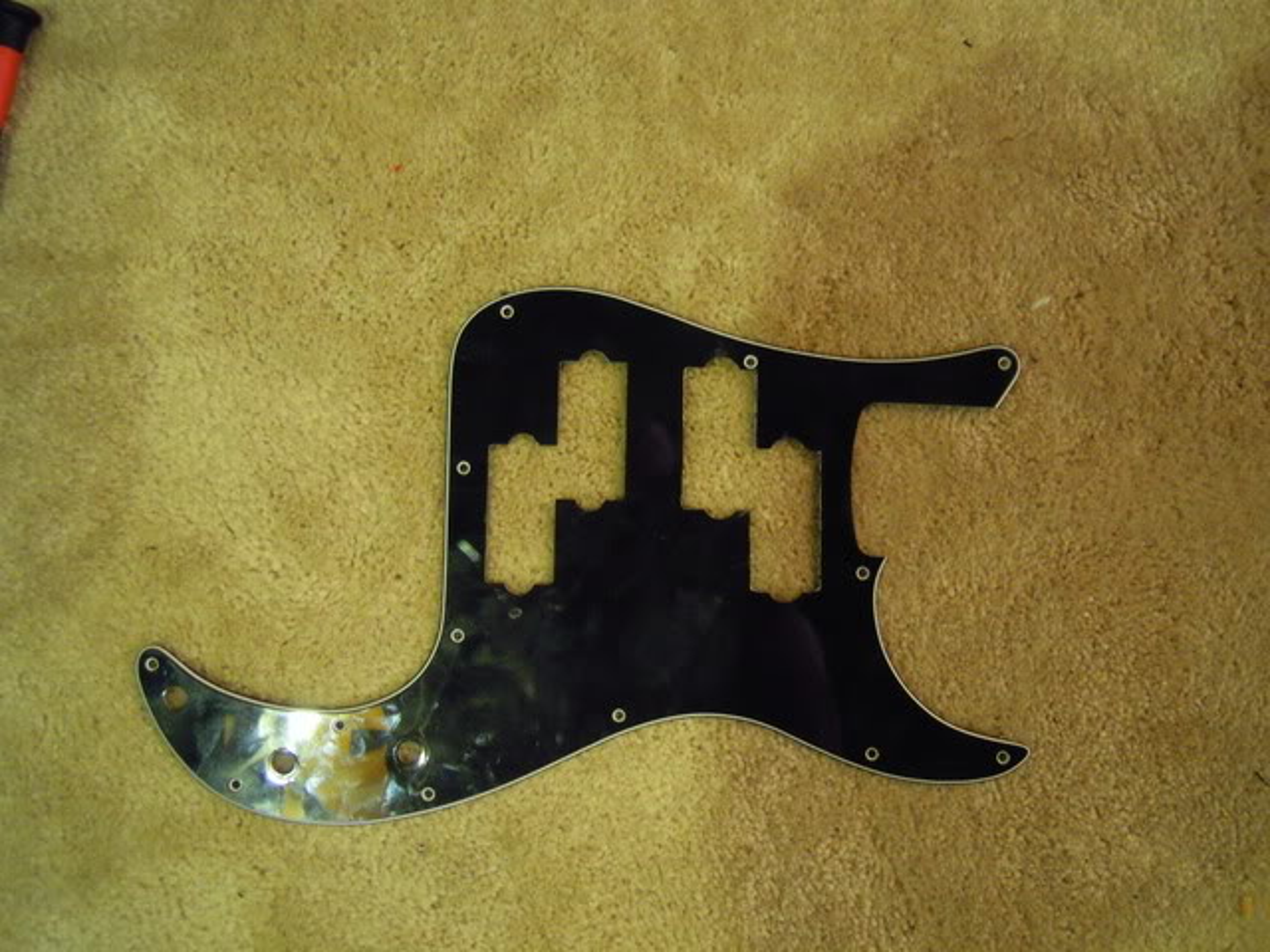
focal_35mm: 28
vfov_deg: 49.7
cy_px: 476
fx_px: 1027
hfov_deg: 63.4
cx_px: 635
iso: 500
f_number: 2.7
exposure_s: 1/8
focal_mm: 5
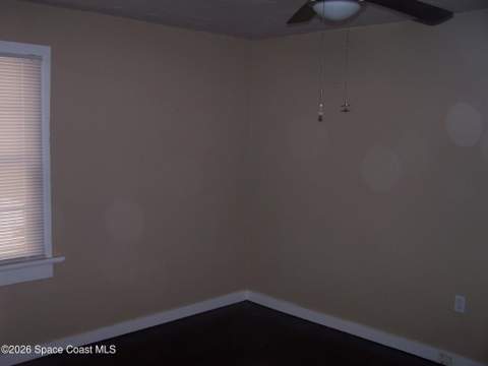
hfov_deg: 49.0
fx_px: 536
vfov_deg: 37.7
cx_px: 244
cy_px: 183
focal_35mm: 38
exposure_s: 1/60
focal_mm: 6.3
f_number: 2.8
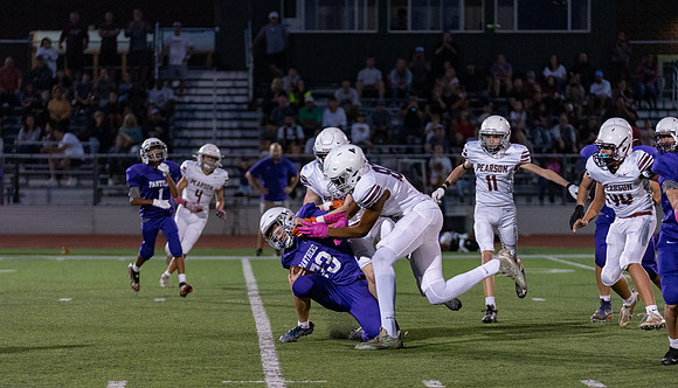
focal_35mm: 180
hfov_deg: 11.9
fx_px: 3256
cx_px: 303
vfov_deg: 6.8
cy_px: 249
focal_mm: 143
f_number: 2.8
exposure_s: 1/1250
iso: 4000
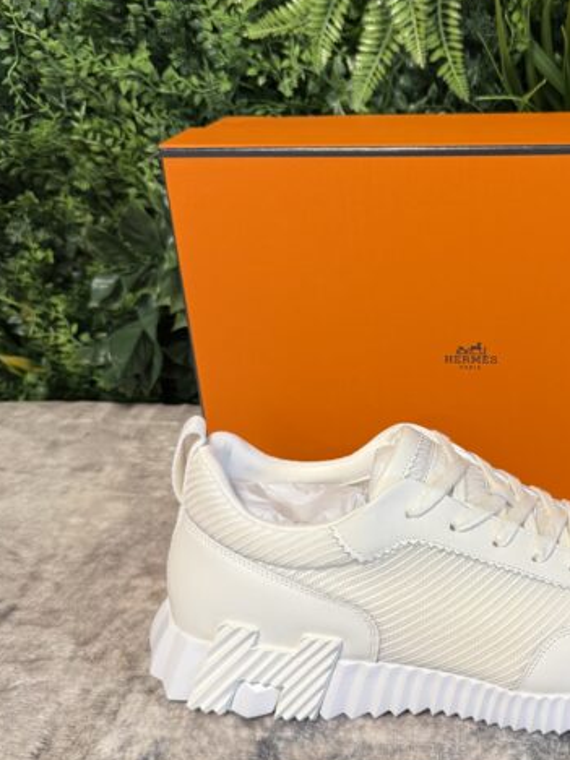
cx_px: 450
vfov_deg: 45.7
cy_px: 417
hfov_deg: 34.2
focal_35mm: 41
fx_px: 900
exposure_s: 1/100
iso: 200
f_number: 1.78
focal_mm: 6.76
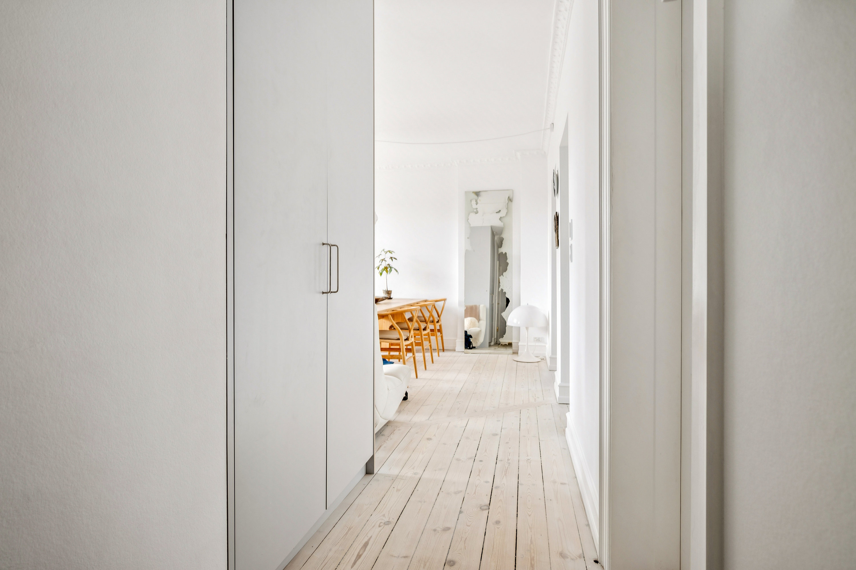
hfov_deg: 85.4
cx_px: 428
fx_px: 464
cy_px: 285
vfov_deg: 63.2
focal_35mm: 20
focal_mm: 19.5
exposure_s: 1/30
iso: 400
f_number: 6.3
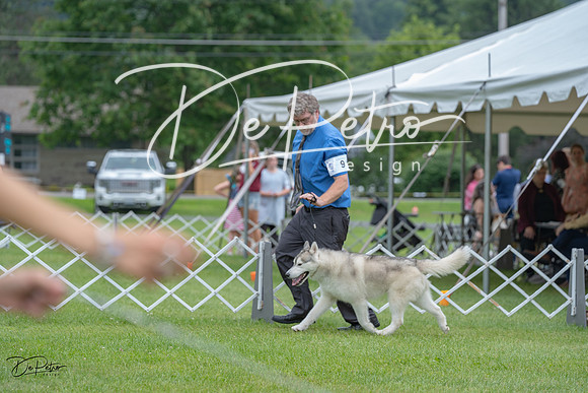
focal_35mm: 156
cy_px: 196
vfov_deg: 8.8
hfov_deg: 13.2
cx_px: 294
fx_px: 2548
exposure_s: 1/1000
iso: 400
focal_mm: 156
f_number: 4.5
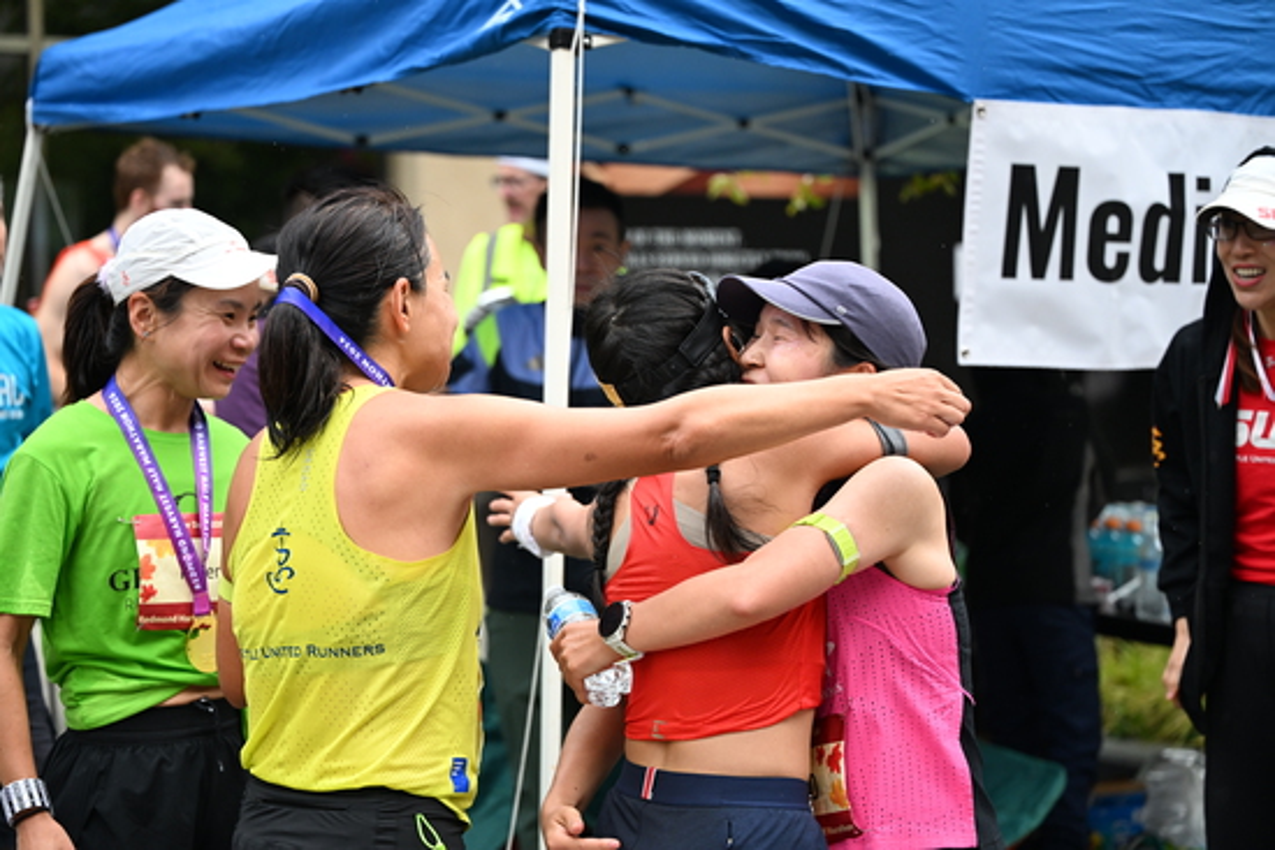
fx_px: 2480
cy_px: 425
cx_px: 638
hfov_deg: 28.8
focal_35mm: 70
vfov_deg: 19.5
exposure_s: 1/1600
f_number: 2.8
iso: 1250
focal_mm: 70
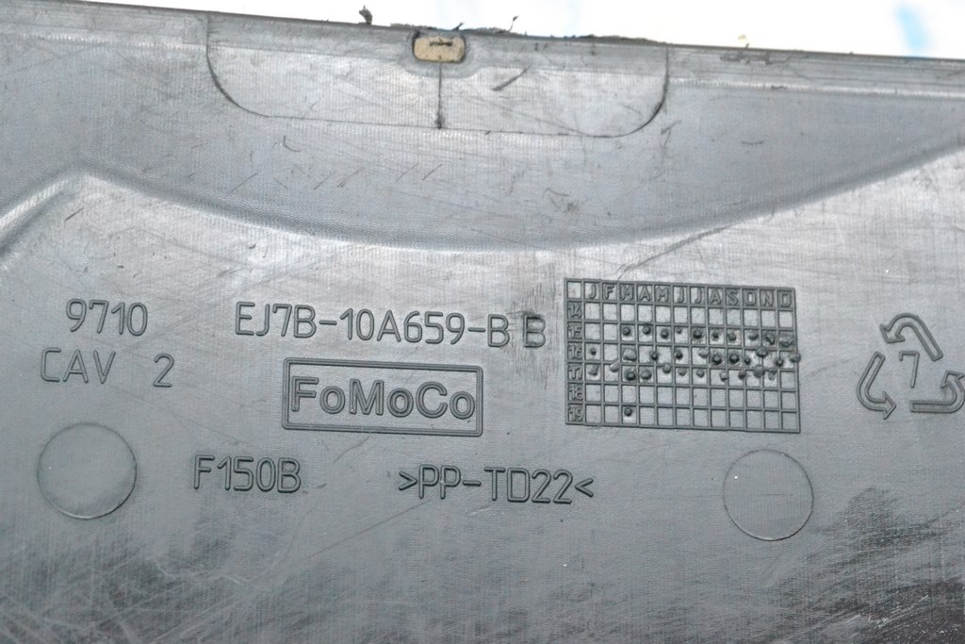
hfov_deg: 24.6
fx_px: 2212
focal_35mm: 82
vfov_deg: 16.6
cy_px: 322
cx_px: 482
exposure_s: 1/125
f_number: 10
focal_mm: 55
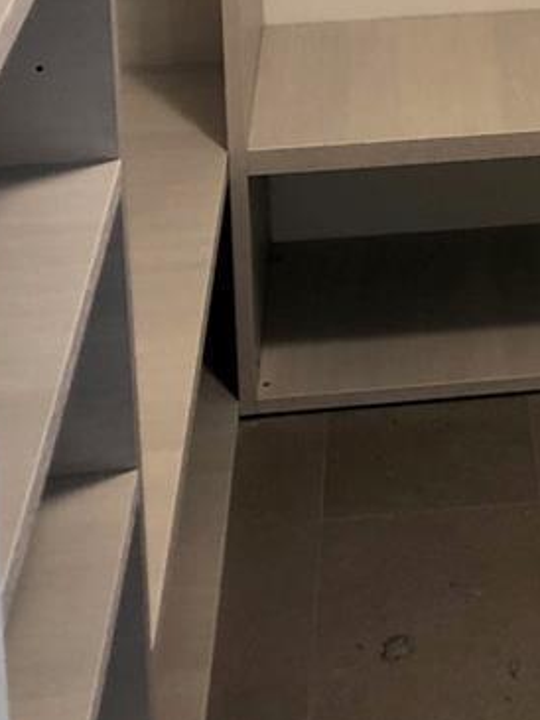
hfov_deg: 15.4
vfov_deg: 19.5
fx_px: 1912
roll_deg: -0.5
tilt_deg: -10.0
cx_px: 674
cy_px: -247
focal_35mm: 92
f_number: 1.8
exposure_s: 1/20
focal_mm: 3.99
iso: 40
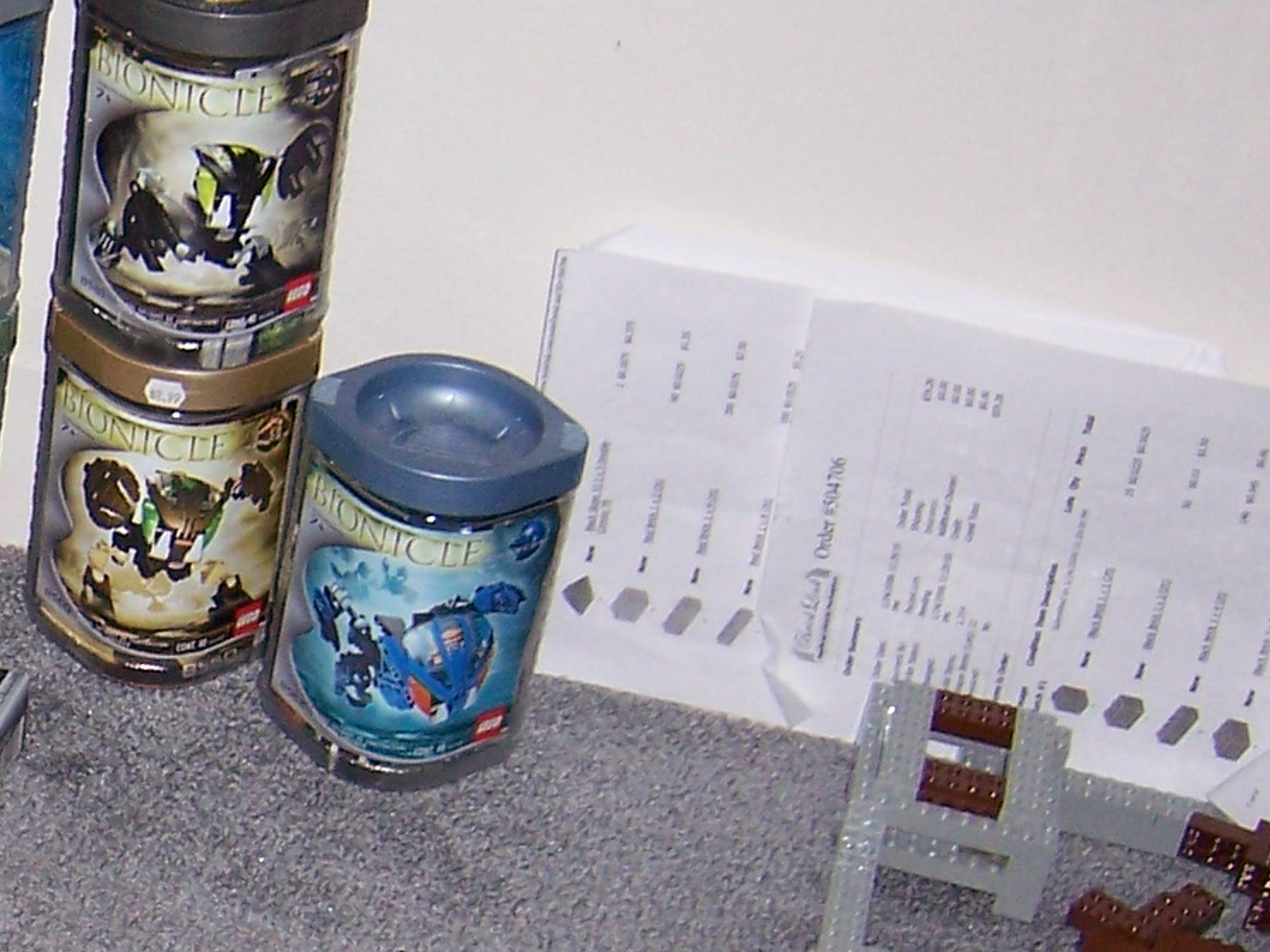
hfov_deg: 17.6
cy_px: 738
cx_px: -471
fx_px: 3779
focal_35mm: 103
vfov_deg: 14.3
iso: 125
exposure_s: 1/60
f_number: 2.8
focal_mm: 6.2
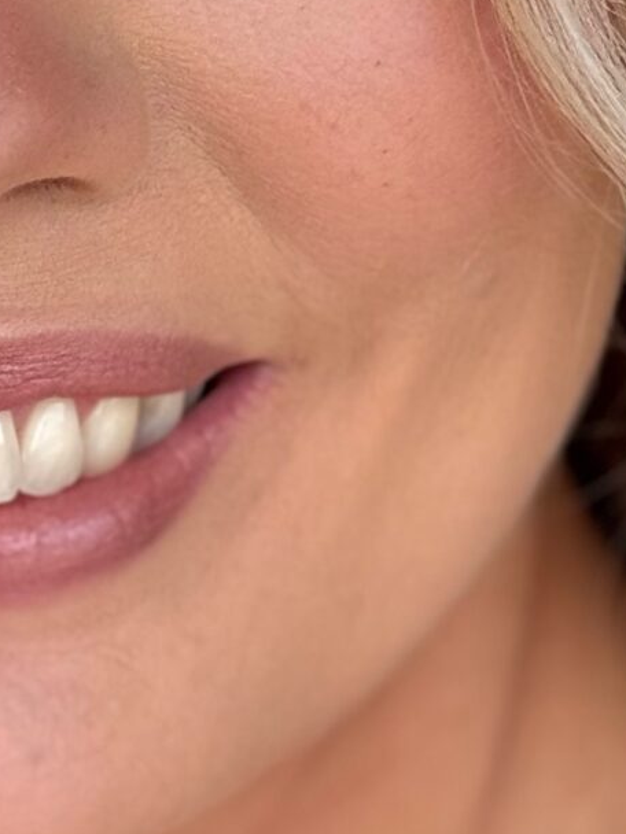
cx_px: 30
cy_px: 254
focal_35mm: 202
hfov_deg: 7.3
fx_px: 4871
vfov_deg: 9.8
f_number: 1.78
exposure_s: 1/314
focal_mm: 6.76
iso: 64
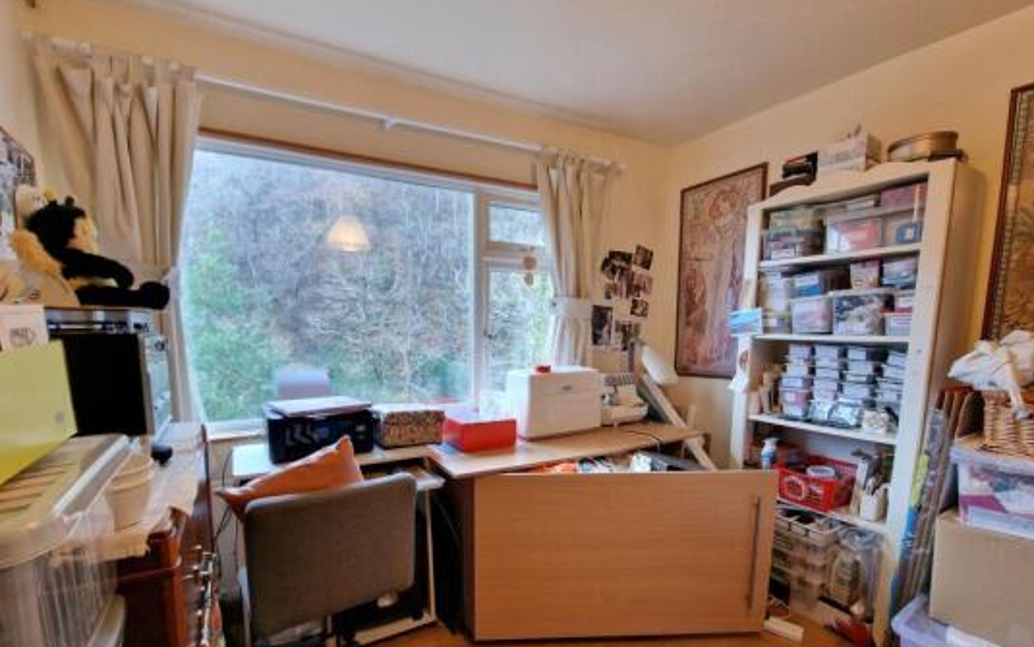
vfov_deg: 74.1
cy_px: 385
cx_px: 486
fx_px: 423
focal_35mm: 15
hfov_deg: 101.3
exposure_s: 1/33
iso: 500
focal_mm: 2.2
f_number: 2.2
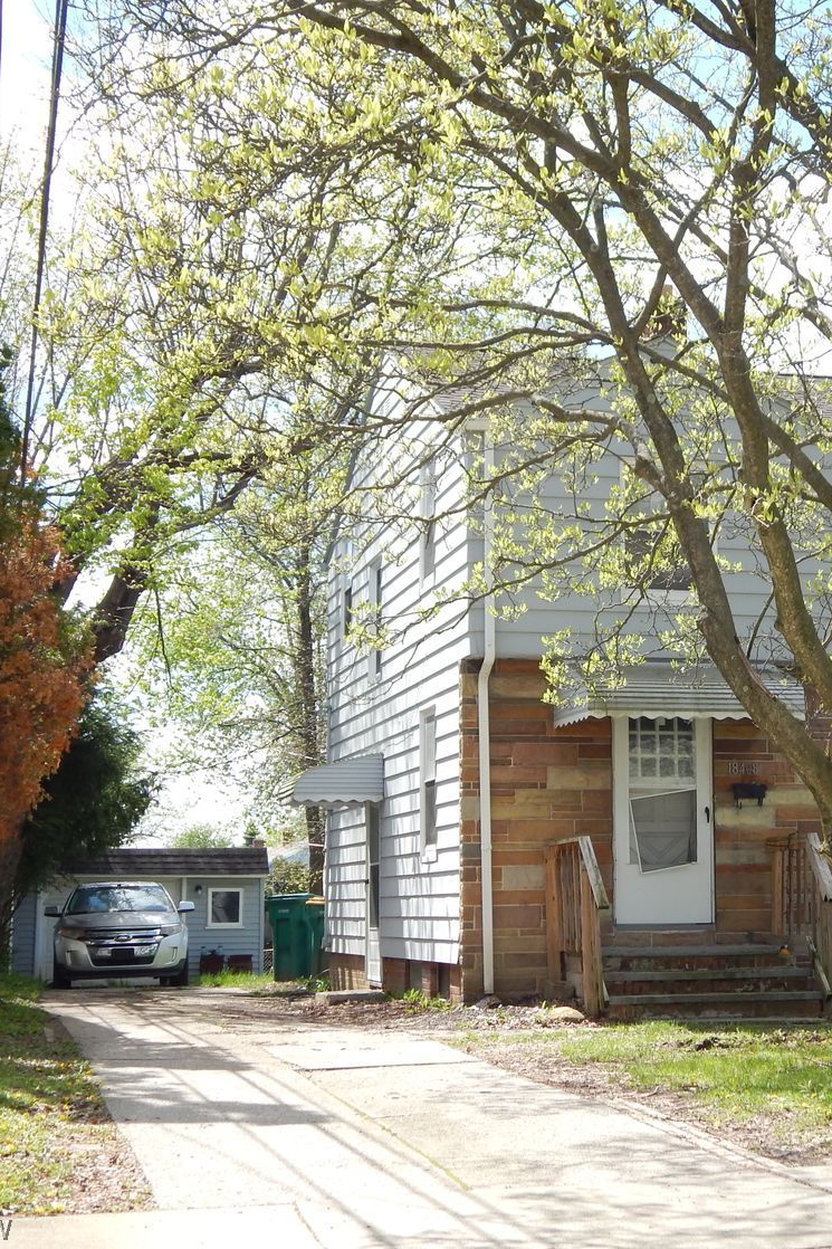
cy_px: 626
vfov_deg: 33.4
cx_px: 678
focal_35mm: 60
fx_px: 2080
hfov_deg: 22.3
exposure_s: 1/400
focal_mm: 7.7
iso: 125
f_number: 3.6
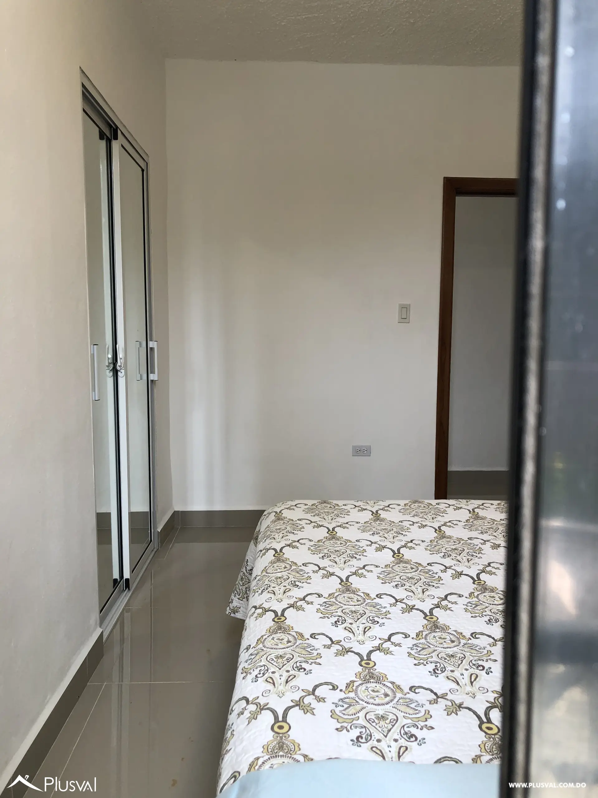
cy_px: 399
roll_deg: -0.1
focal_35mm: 28
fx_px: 645
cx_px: 299
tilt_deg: -4.7
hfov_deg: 49.7
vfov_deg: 63.4
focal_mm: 3.99
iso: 50
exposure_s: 1/120
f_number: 1.8
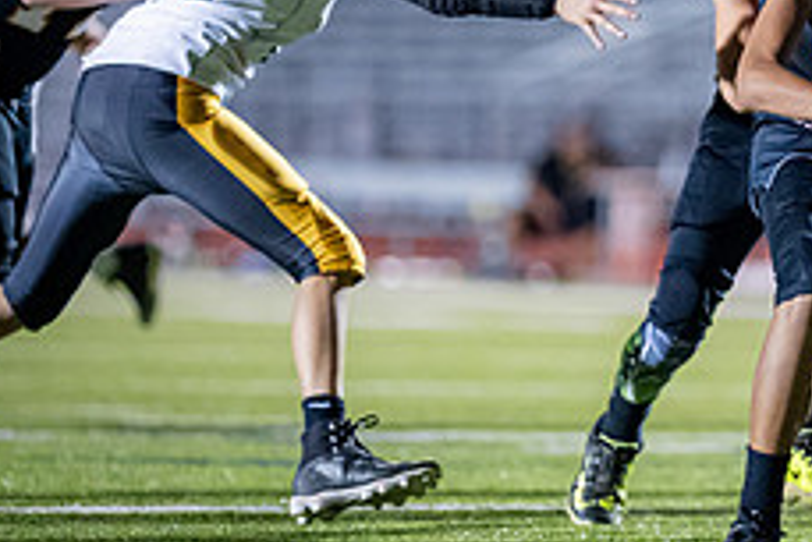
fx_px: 9817
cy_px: 164
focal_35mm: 435
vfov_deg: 3.2
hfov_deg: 4.7
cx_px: 816
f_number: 1.8
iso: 3200
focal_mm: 135
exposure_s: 1/1250
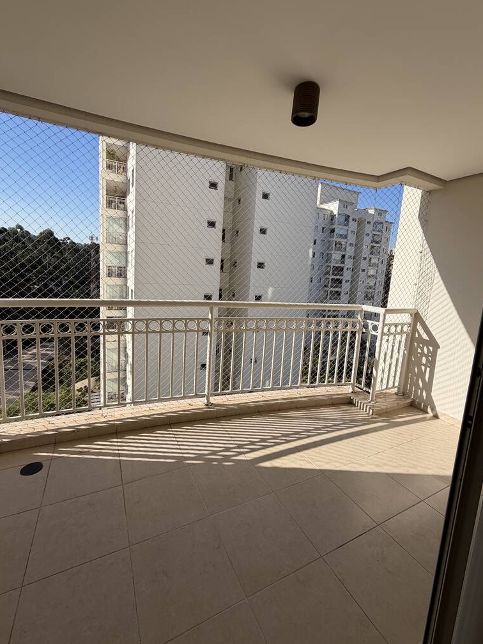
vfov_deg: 98.1
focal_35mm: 15
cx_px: 236
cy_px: 308
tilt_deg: -7.0
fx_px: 279
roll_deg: -3.3
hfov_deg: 81.7
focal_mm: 2.22
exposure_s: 1/770
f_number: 2.2
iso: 25
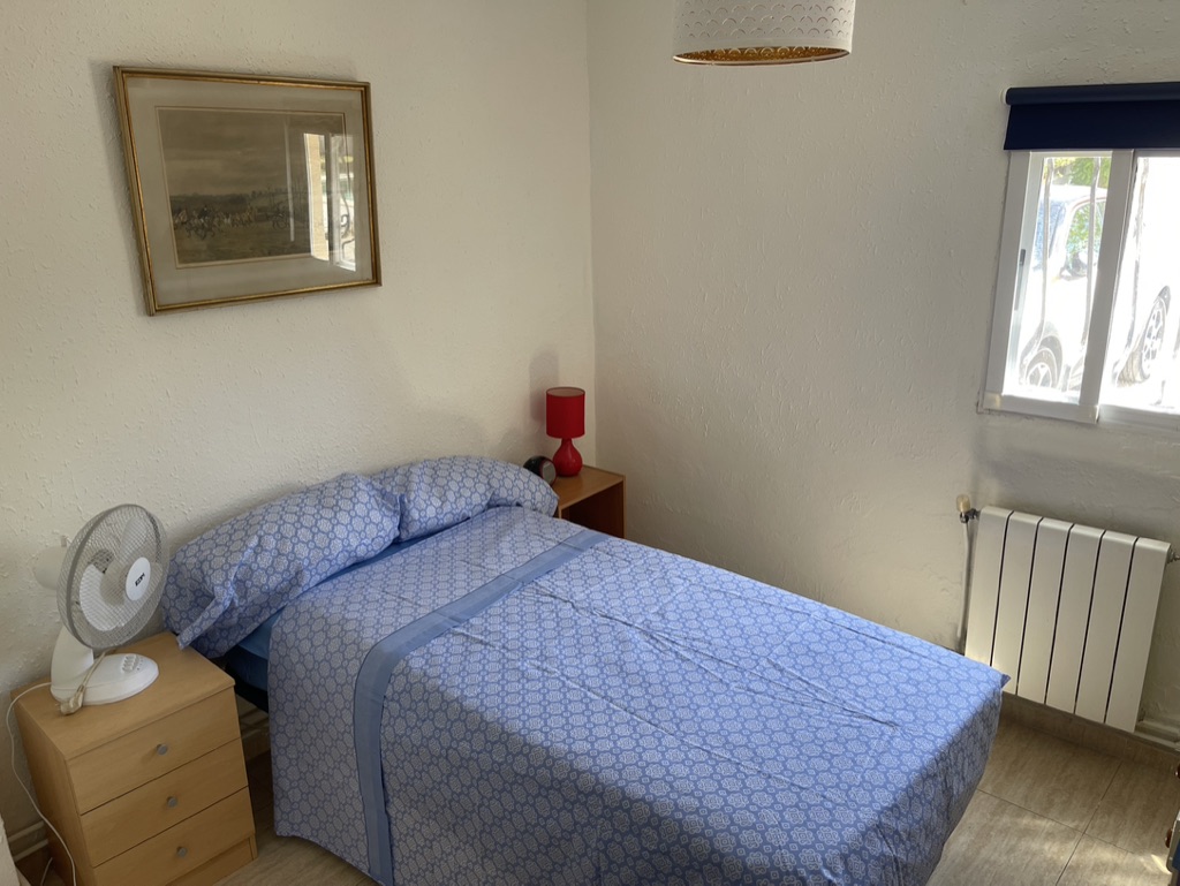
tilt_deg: -16.8
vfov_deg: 54.9
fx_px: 853
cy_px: 443
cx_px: 590
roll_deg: +1.8
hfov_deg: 69.4
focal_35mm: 25
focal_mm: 5.1
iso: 80
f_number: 1.6
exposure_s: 1/121
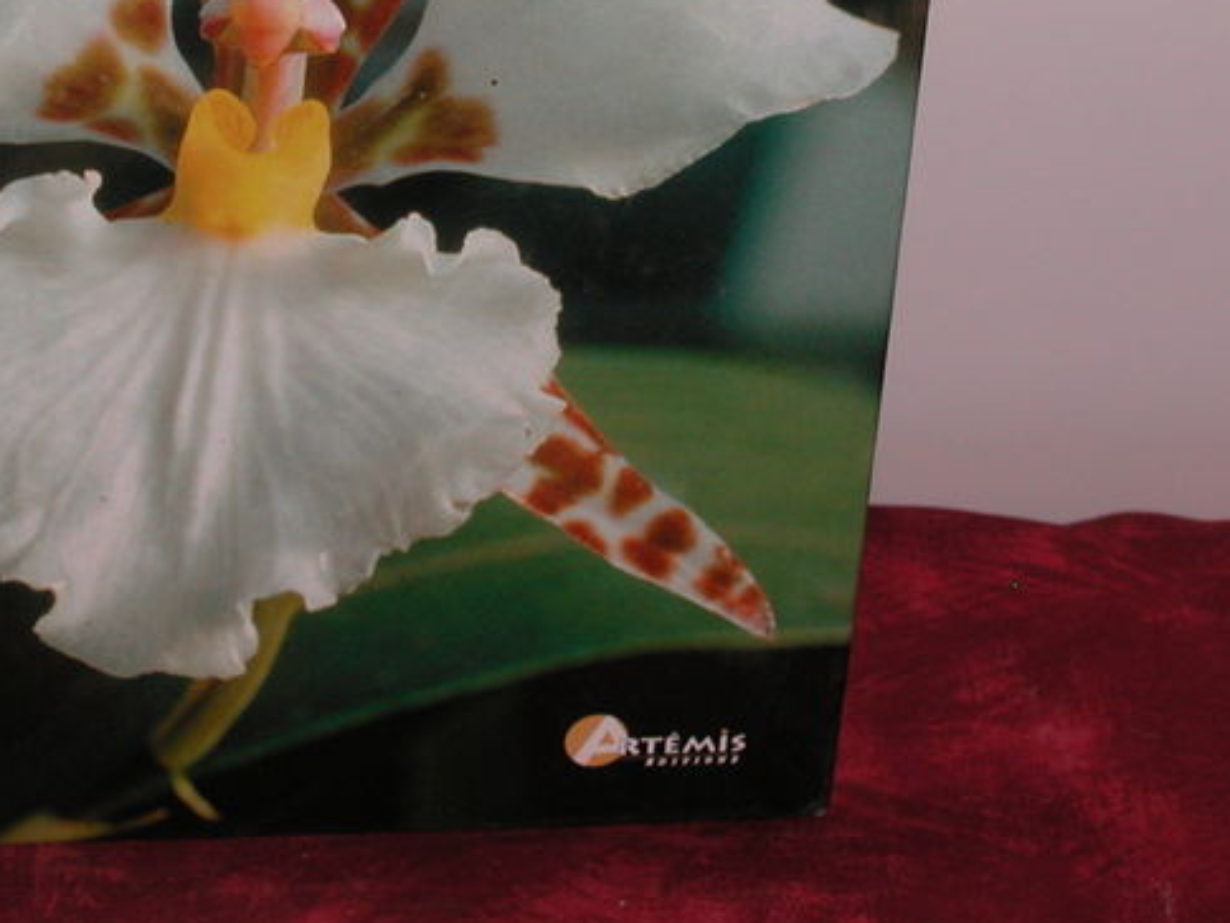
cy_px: 43
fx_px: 4691
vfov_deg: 11.2
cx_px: 370
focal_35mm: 132
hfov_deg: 14.9
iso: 125
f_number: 4
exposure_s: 1/121
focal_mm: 16.2
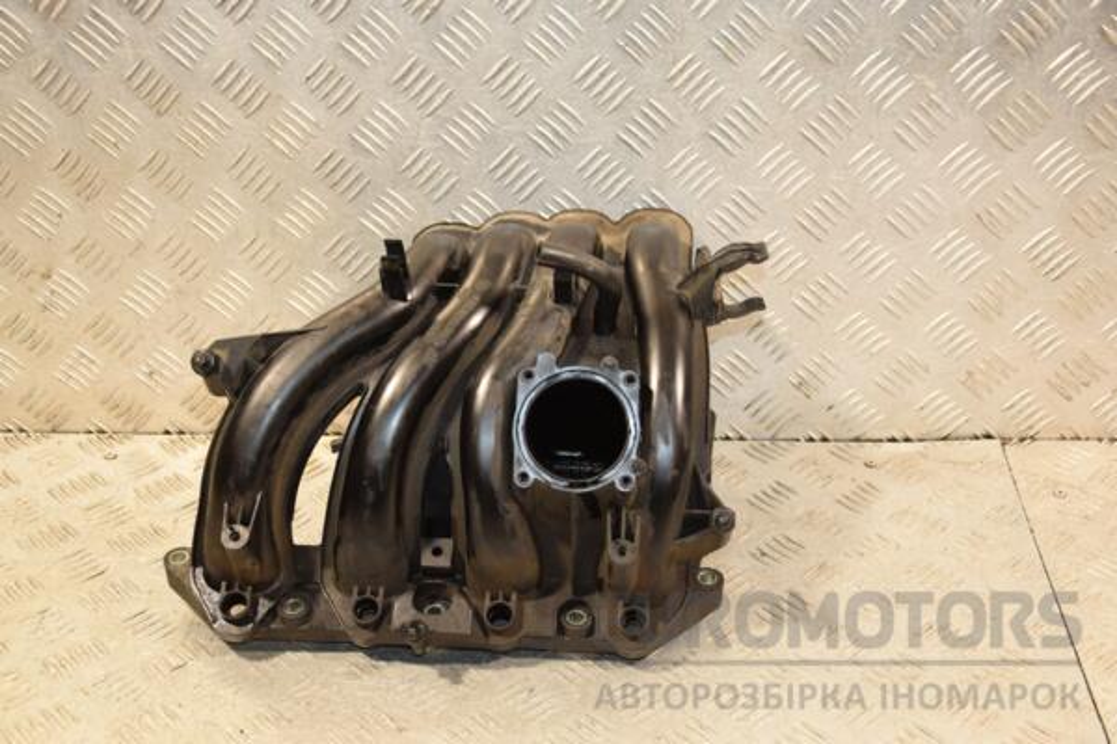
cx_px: 558
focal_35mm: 51
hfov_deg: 38.9
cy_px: 372
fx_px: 1582
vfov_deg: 26.5
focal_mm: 34
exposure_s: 1/125
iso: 800
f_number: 5
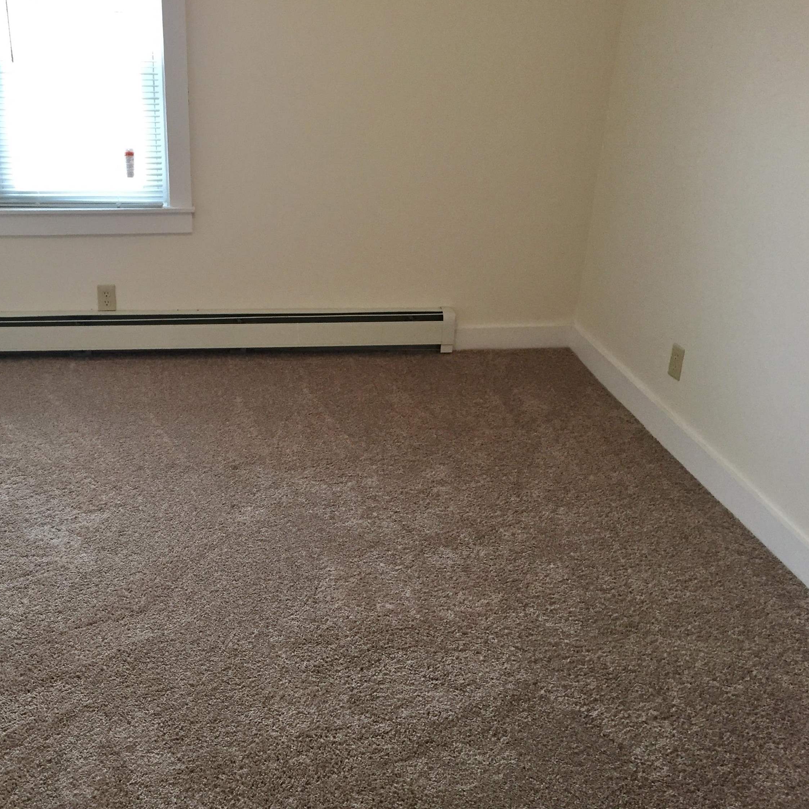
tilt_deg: -23.7
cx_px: 265
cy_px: 395
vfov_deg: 47.2
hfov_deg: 46.4
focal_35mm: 35
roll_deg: -0.1
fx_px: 925
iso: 160
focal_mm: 4.15
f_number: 2.2
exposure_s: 1/30
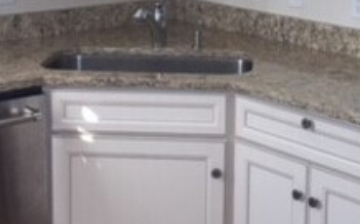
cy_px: 2
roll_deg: -1.6
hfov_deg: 22.1
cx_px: 217
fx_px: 922
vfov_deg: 13.7
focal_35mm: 94
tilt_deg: -7.7
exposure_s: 1/120
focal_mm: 4.15
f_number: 2.2
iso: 50
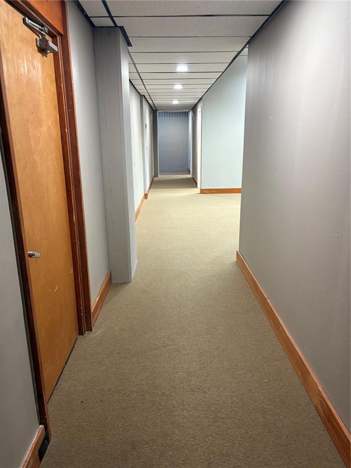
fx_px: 352
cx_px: 176
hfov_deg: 53.1
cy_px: 234
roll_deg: +0.3
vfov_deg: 67.3
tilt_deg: -14.9
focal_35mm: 26
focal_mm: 5.96
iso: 200
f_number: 1.6
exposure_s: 1/60
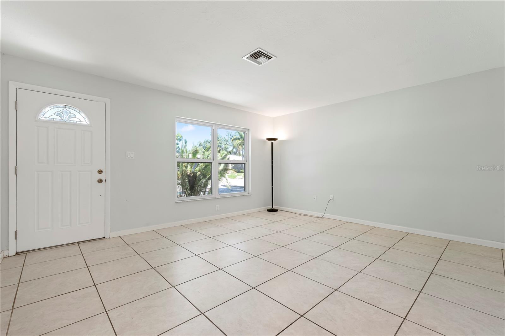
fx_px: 224
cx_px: 252
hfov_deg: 96.7
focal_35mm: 16
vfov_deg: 73.7
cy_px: 168
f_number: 8
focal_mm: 16
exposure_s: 1/13
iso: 500
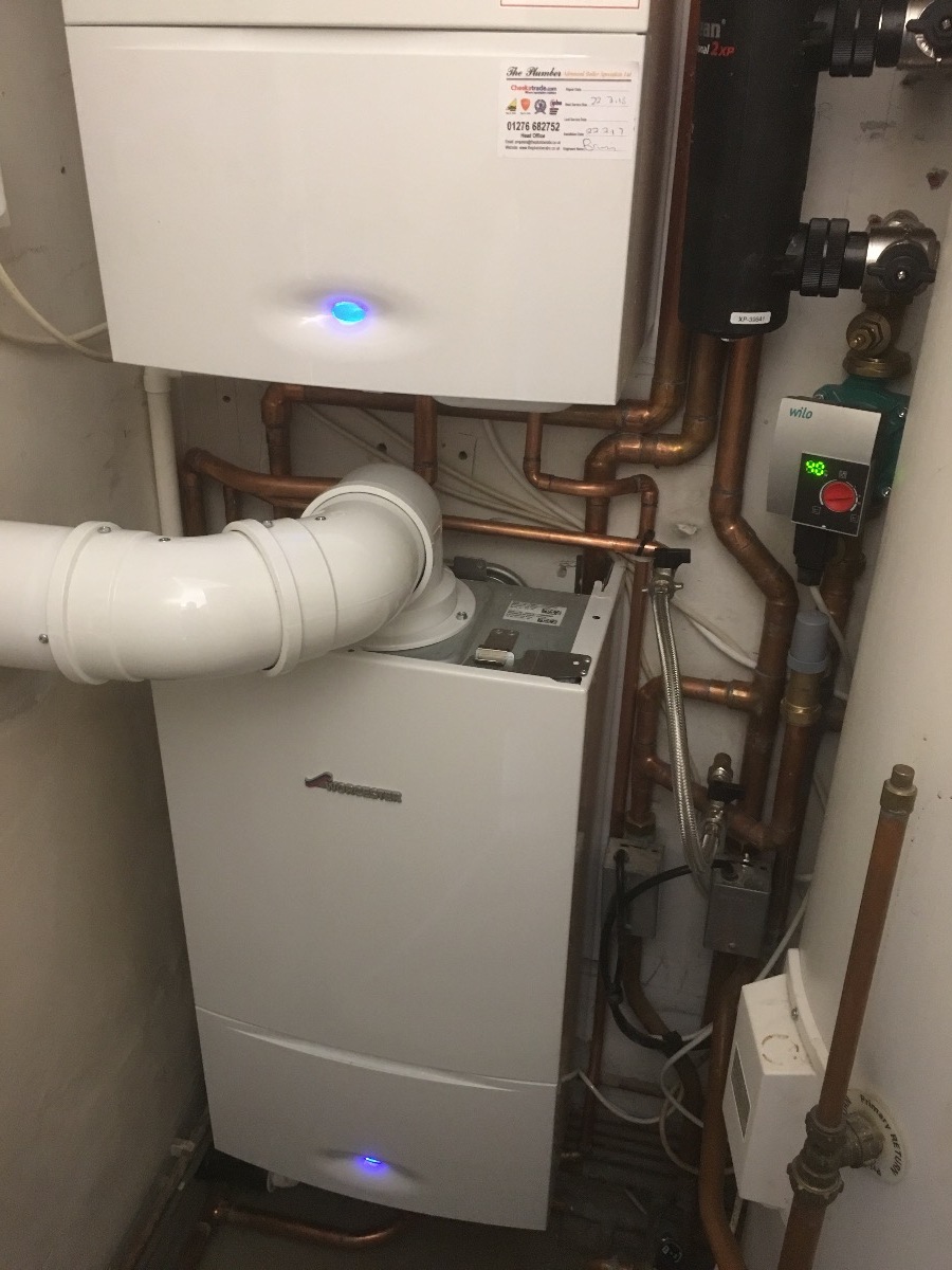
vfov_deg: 61.7
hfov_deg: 48.2
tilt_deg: -26.3
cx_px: 476
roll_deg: -1.7
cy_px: 635
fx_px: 1063
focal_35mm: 29
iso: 125
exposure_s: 1/8
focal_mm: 4.15
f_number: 2.2
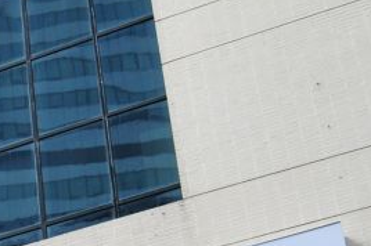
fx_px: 1287
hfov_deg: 15.0
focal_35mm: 125
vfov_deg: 10.4
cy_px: 419
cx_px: -219
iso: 200
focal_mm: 18
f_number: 7.1
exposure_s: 1/320
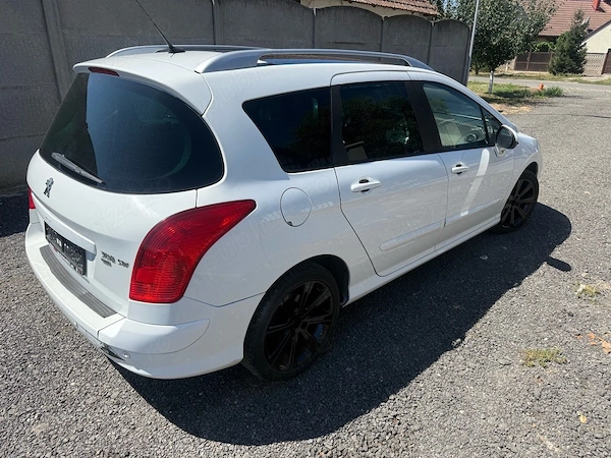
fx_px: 424
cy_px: 229
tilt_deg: -21.2
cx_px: 306
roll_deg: -0.4
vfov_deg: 56.8
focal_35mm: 24
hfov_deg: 71.6
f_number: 1.78
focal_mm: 6.76
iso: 100
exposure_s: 1/4975
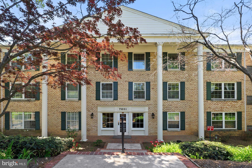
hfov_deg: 93.3
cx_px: 126
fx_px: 119
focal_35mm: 17
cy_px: 84
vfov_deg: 70.5
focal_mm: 11.5
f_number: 8
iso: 800
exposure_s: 1/320
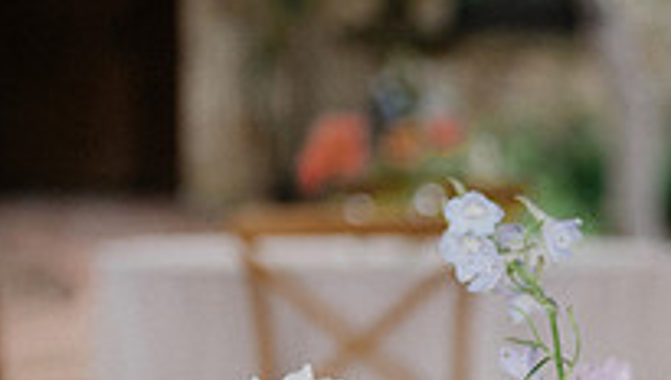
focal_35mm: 193
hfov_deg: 10.9
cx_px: 841
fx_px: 3439
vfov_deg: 6.2
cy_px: 580
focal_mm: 62
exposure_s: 1/1000
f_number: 2.8
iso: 900
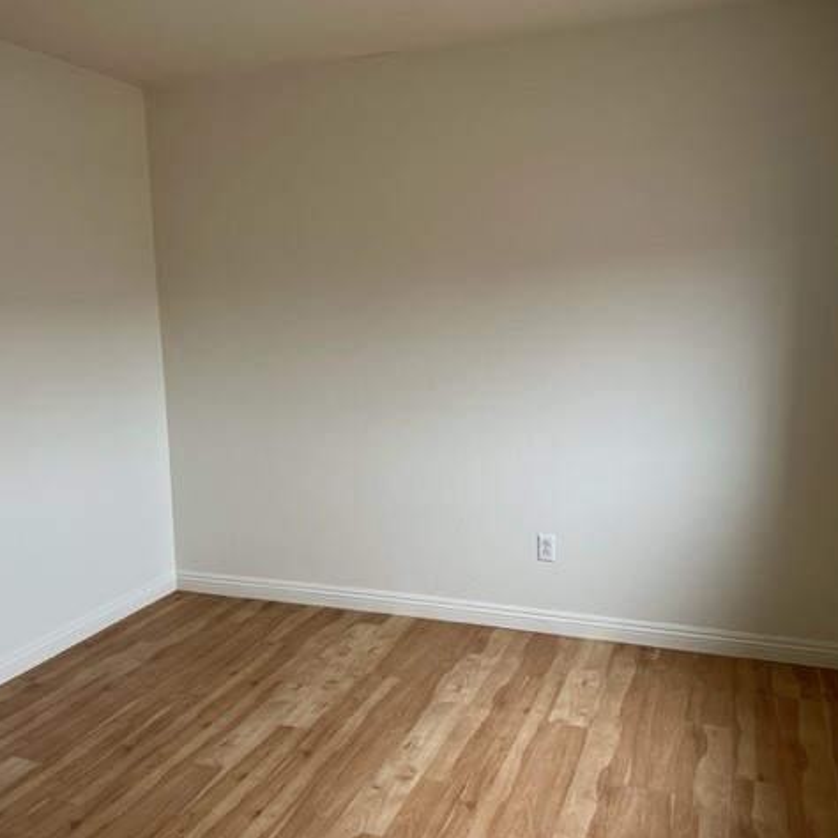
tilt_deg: -8.6
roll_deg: +1.1
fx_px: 849
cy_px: 419
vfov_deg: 52.5
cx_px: 410
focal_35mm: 31
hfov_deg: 52.5
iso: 100
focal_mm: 5.7
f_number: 1.5
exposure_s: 1/120
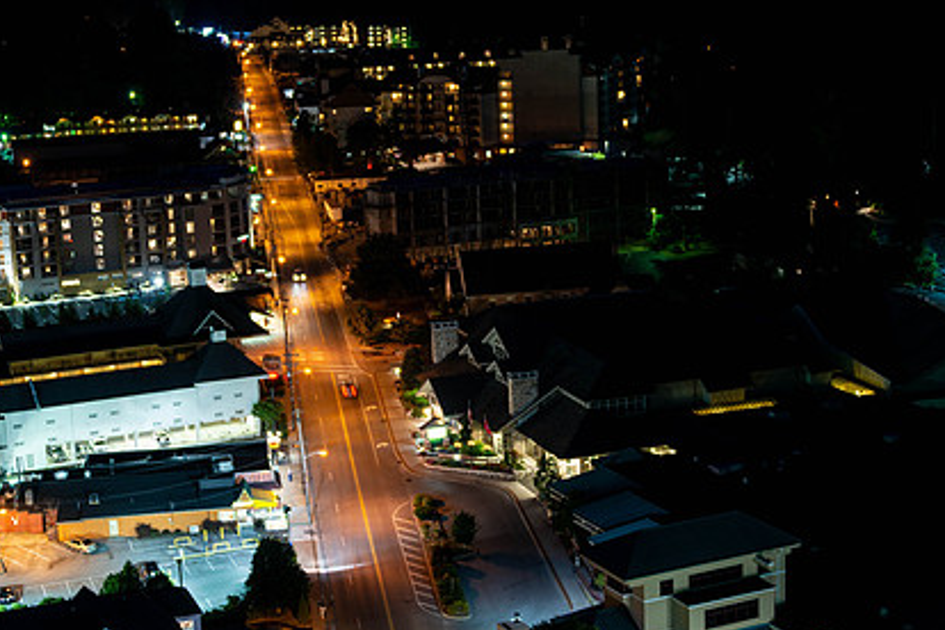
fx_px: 1654
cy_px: 257
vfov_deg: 21.5
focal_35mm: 63
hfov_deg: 31.8
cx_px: 395
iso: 400
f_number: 4.2
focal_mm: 45
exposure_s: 1/2
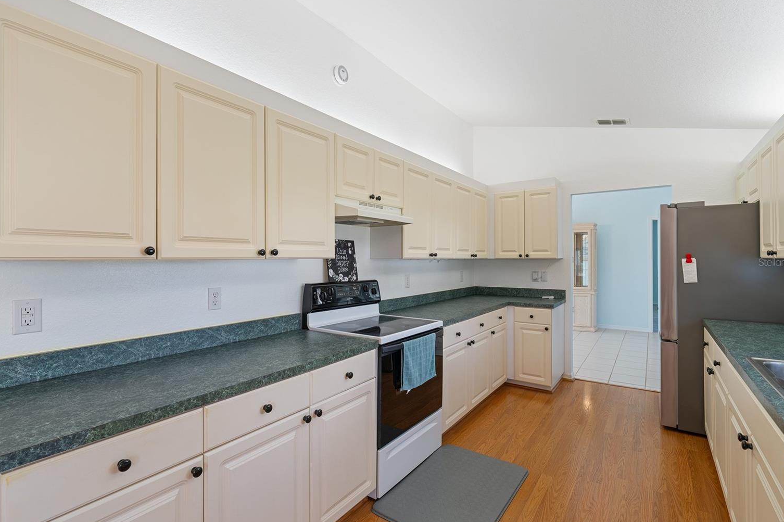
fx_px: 370
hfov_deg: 93.3
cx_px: 388
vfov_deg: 70.4
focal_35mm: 17
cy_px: 262
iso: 320
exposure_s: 1/4
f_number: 8
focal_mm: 16
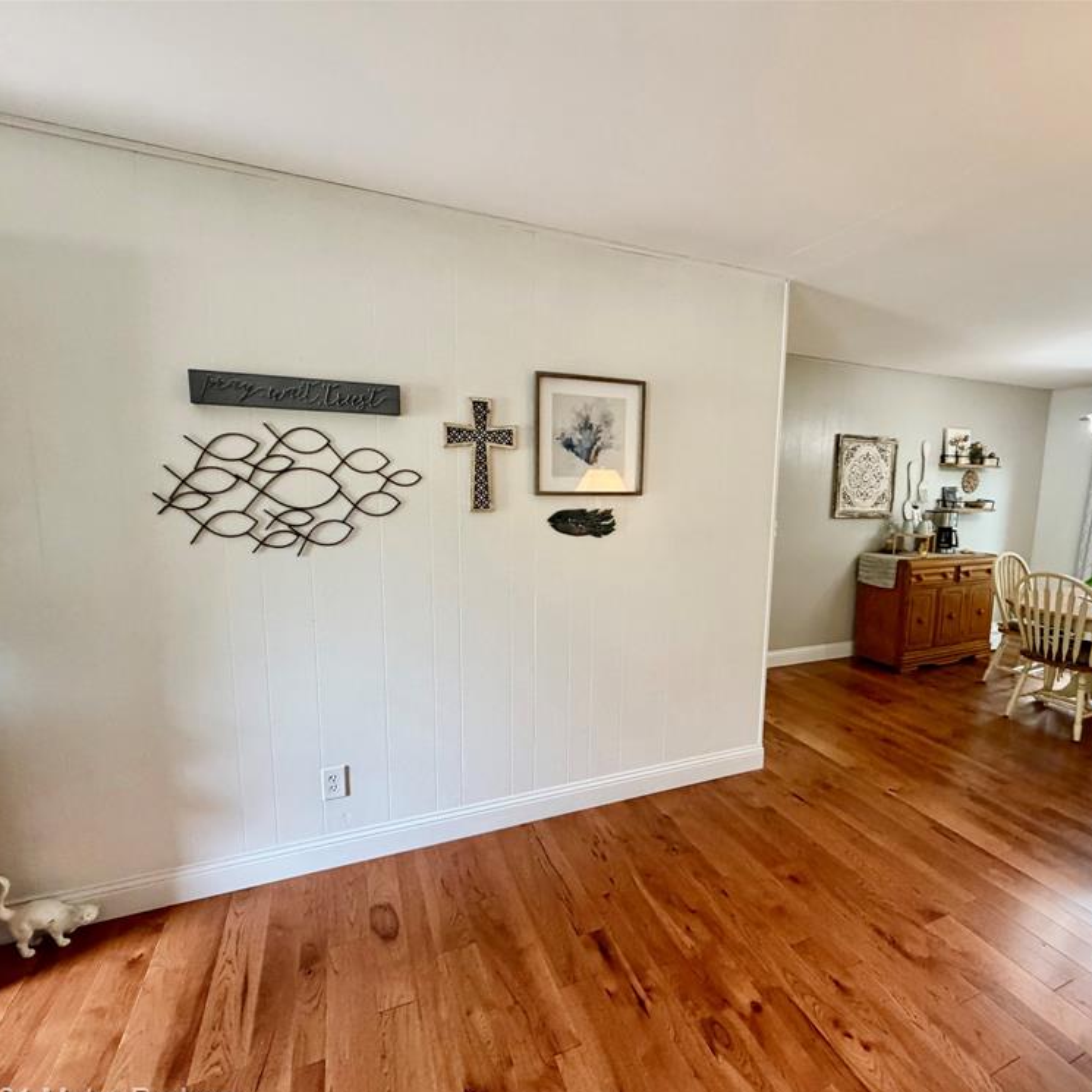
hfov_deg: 83.5
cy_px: 561
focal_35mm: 17
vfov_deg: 83.9
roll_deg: -1.4
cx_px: 621
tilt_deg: -9.4
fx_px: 607
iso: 320
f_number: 2.2
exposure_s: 1/60
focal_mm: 2.22
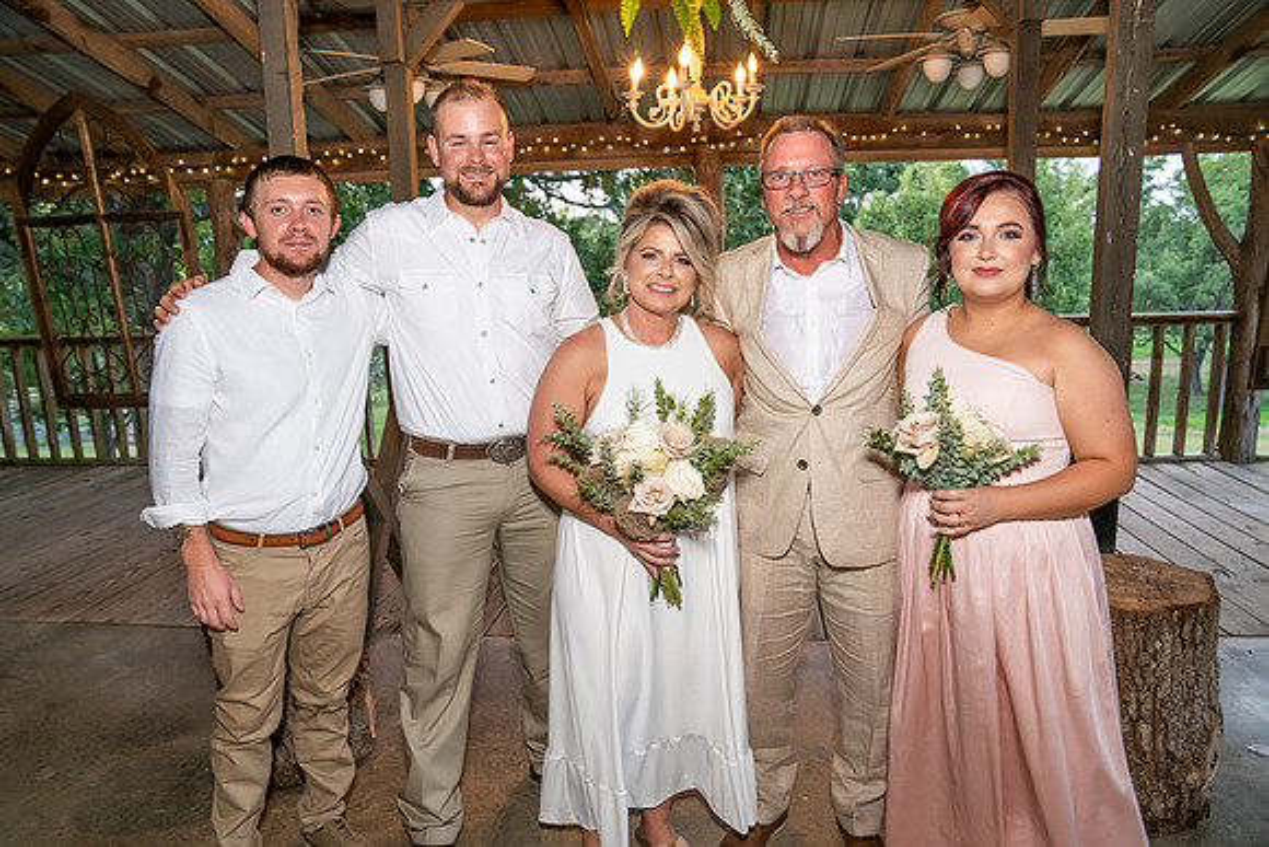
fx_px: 846
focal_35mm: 24
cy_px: 424
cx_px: 634
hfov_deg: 73.7
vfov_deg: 53.2
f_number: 4.5
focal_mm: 24
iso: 1600
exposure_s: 1/125
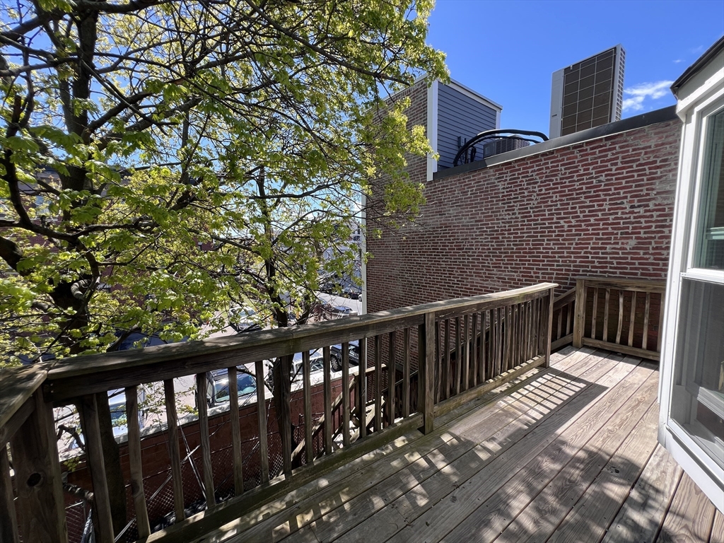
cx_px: 362
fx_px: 272
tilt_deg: -4.3
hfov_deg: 106.2
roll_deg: +0.1
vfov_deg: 89.9
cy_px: 272
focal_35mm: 13
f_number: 1.8
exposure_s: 1/319
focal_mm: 1.57
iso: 32
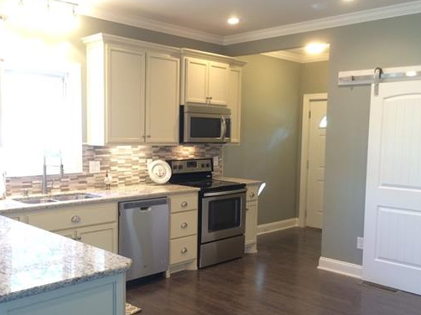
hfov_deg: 50.1
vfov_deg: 38.6
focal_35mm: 37
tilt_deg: -3.4
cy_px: 176
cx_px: 192
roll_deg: -0.9
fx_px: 450
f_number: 2.2
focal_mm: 4.15
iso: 125
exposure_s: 1/30
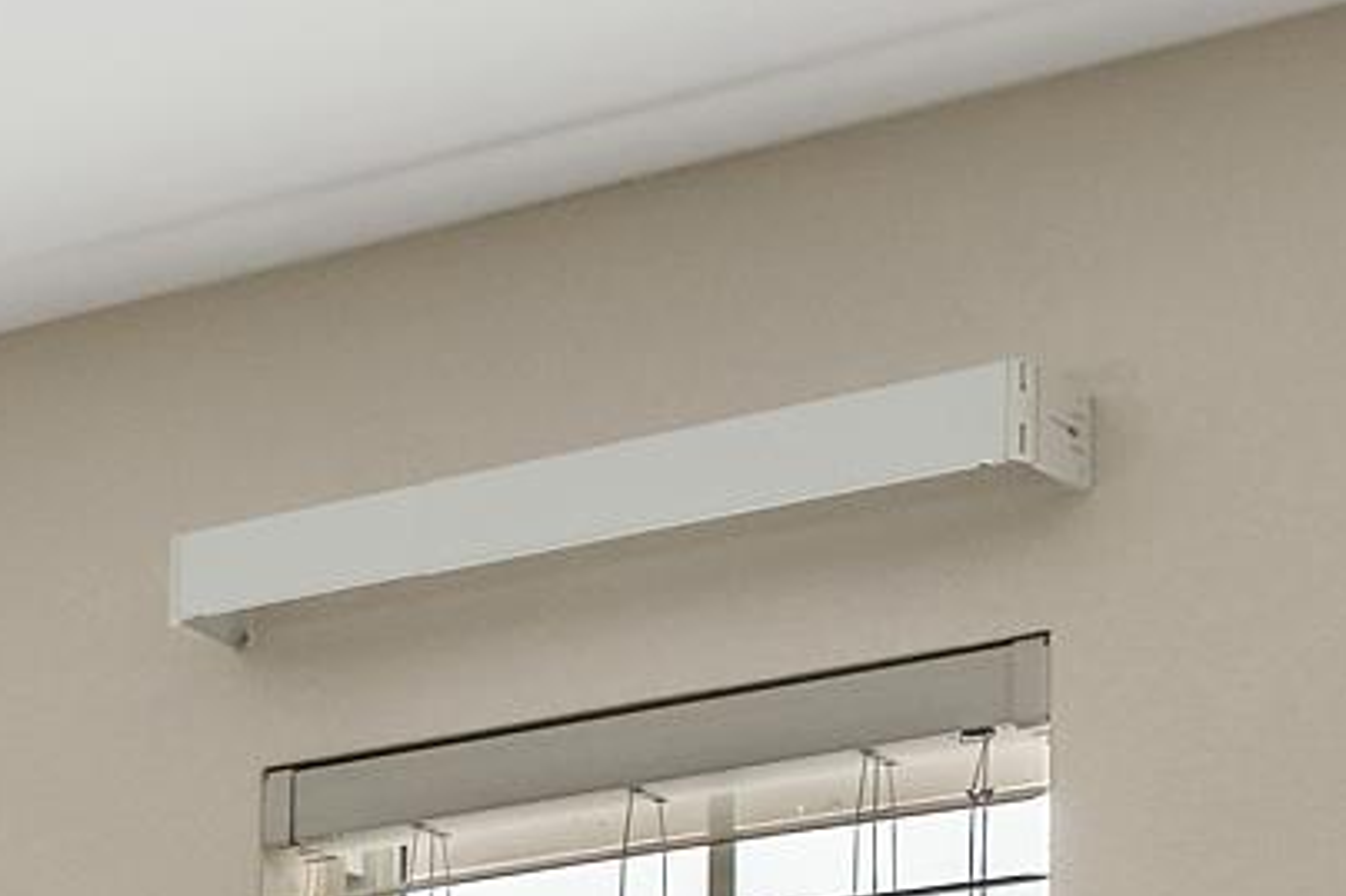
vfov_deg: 9.6
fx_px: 4858
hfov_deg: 14.5
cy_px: 2010
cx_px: -760
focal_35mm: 130
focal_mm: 21
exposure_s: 1/200
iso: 800
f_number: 8
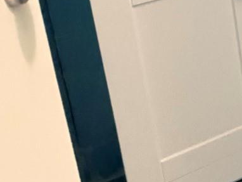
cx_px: 588
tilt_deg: -10.9
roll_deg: +0.8
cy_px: -171
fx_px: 525
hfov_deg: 14.9
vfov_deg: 15.9
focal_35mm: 75
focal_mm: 2.22
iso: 640
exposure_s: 1/60
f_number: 2.2
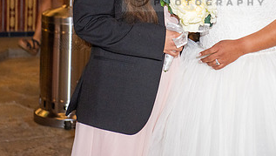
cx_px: 198
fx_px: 982
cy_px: -9
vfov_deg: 9.0
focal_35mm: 134
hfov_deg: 15.9
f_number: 4
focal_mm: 70
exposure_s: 1/160
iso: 1600
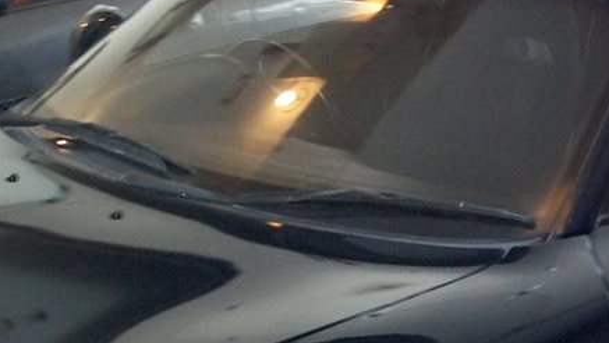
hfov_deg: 23.2
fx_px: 1486
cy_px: 322
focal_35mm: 92
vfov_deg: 13.0
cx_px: 311
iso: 160
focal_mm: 6
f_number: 2.7
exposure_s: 1/60
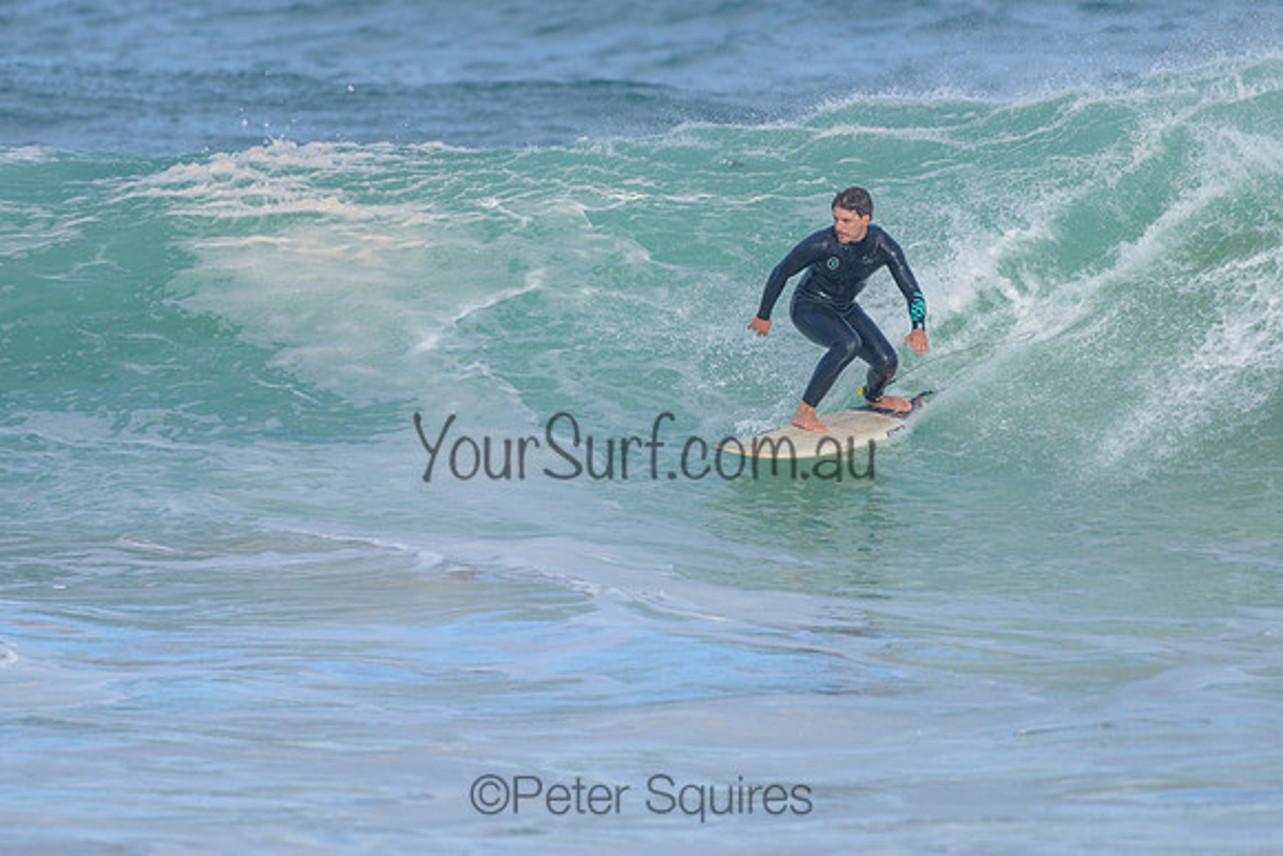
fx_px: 21835
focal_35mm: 613
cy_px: 414
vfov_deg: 2.2
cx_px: 602
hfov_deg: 3.4
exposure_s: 1/2000
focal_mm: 500
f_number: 5.6
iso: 400
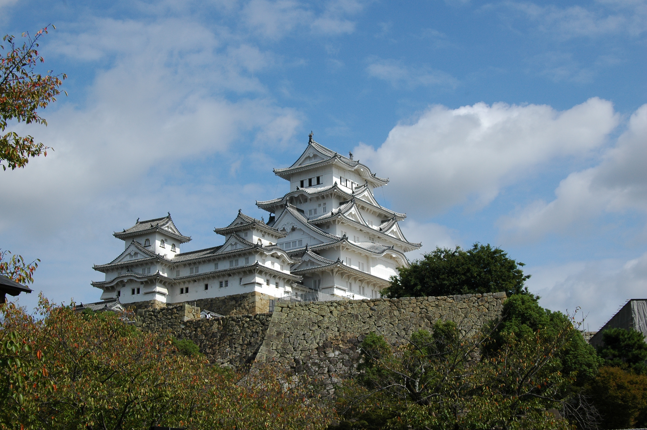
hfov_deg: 37.9
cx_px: 324
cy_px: 215
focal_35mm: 52
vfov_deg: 25.7
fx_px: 943
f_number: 11
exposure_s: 1/350
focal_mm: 35
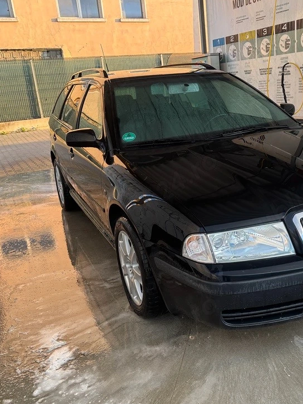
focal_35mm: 33
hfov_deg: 42.5
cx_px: 194
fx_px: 385
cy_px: 202
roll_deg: +5.0
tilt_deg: -17.1
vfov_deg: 55.4
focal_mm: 6.76
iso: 100
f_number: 1.78
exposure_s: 1/121
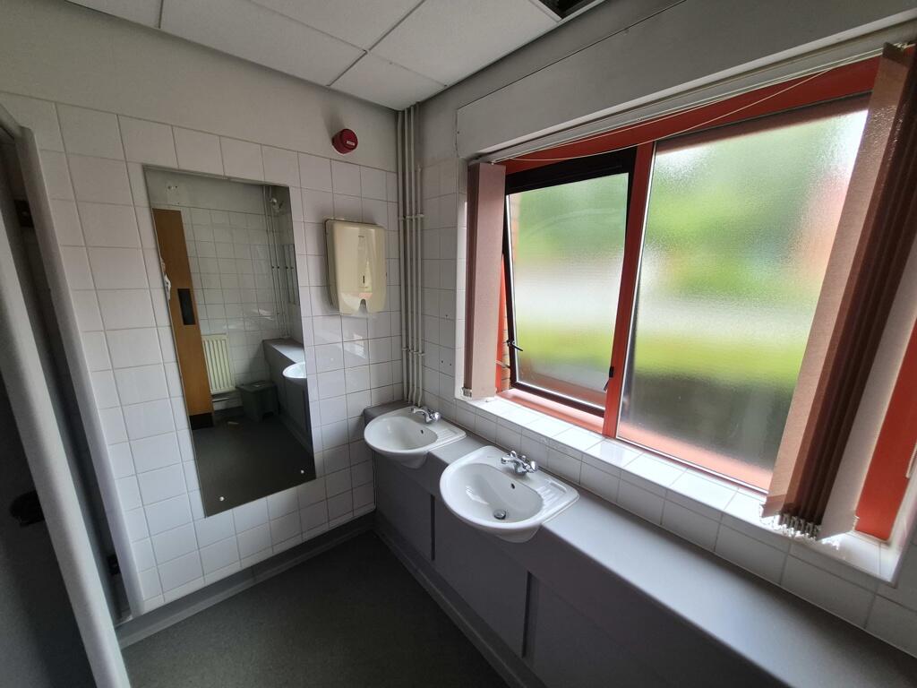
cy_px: 344
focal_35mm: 13
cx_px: 458
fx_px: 344
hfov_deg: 106.2
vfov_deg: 89.9
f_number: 2.2
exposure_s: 1/50
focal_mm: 1.74
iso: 100
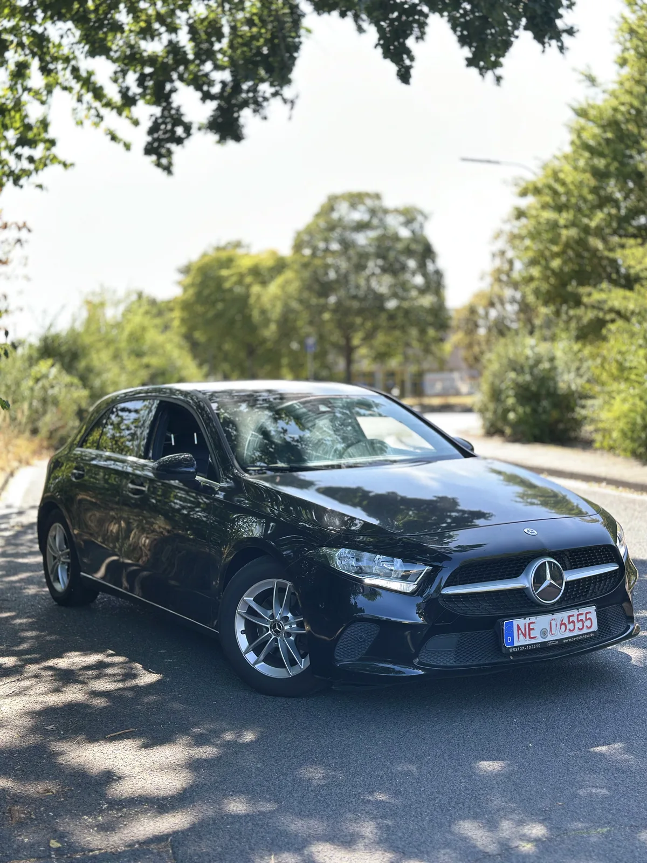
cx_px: 324
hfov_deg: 30.3
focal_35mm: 48
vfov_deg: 39.7
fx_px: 1196
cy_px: 432
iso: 80
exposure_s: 1/380
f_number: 1.78
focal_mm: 6.86
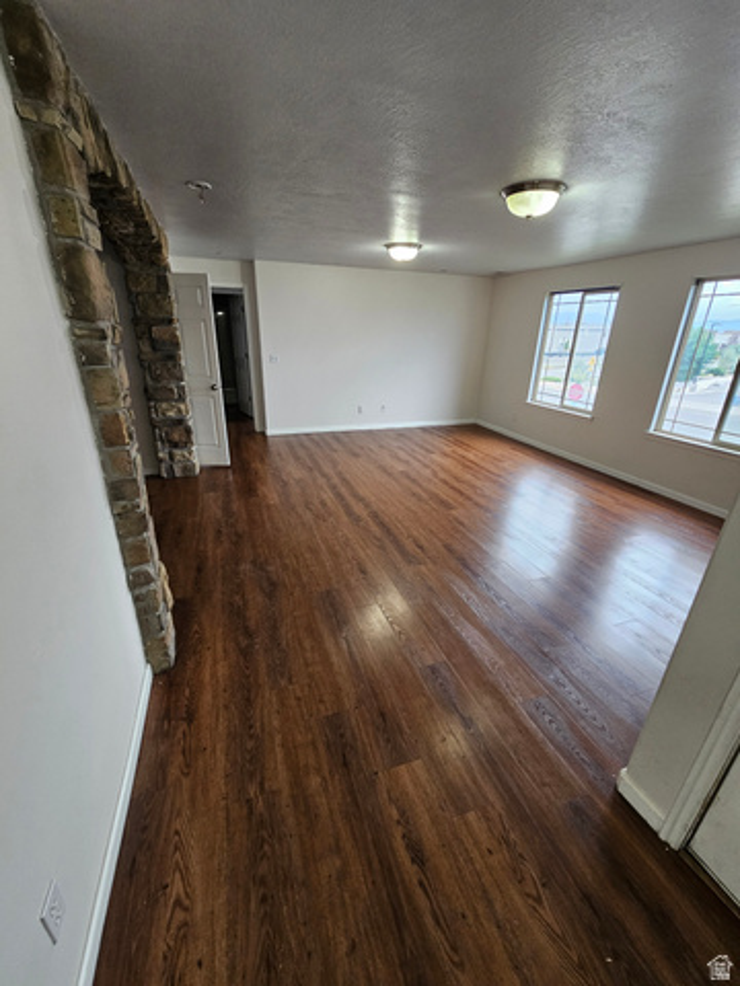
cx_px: 370
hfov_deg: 89.9
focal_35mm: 13
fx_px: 371
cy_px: 493
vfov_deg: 106.2
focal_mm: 2.2
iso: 200
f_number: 2.2
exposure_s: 1/60
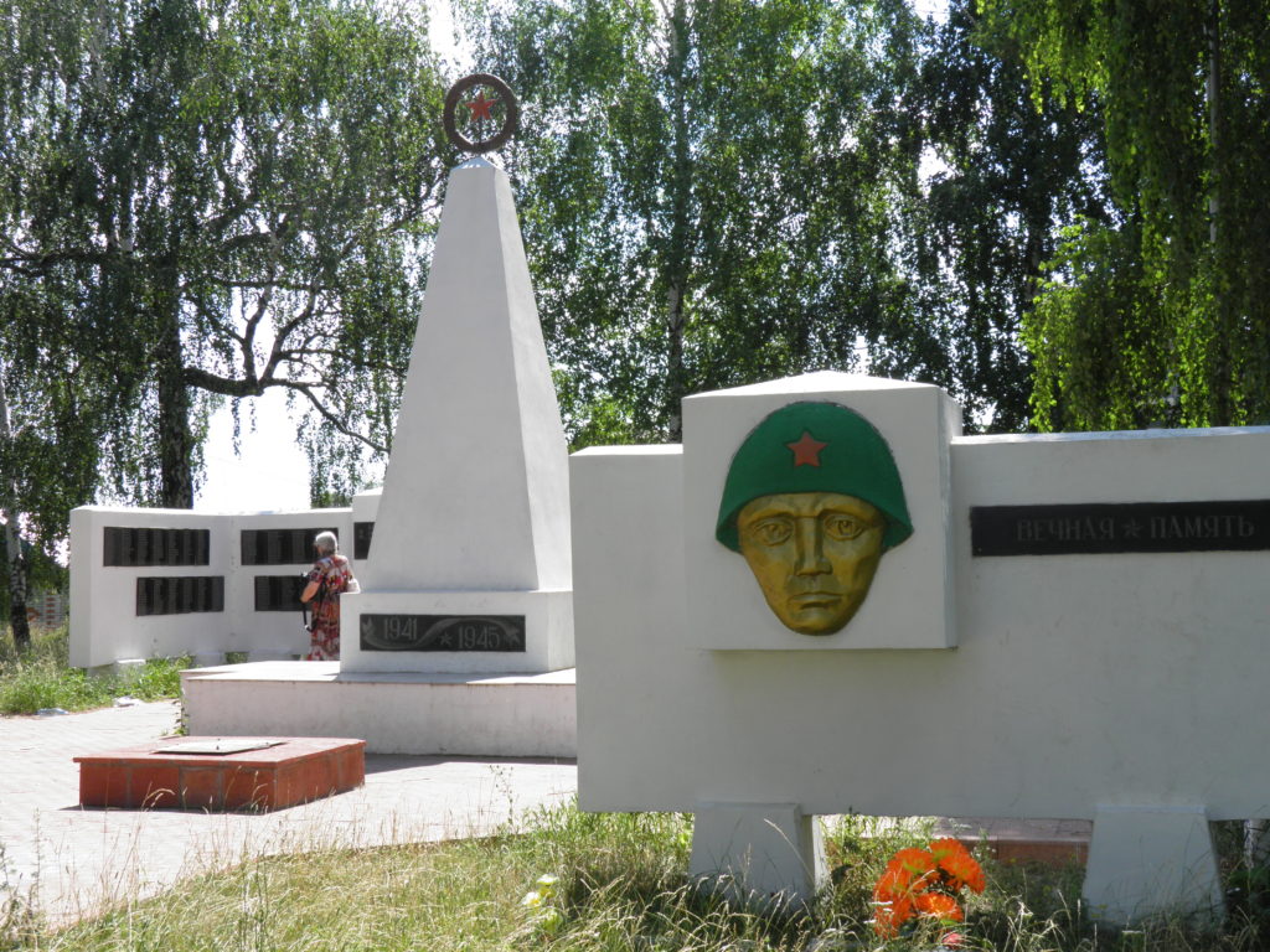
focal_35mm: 49
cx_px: 635
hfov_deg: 38.9
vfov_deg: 29.7
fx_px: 1798
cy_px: 476
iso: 50
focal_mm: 8.9
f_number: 5.5
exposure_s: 1/160
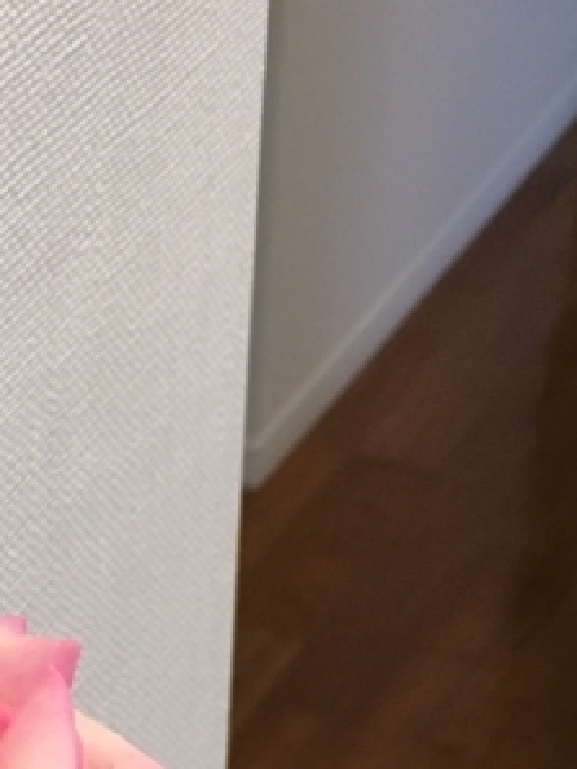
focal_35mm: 100
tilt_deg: -40.3
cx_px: -191
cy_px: 854
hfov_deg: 14.2
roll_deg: +5.0
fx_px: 2221
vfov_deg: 18.8
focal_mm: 4.15
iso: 125
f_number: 2.2
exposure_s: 1/30
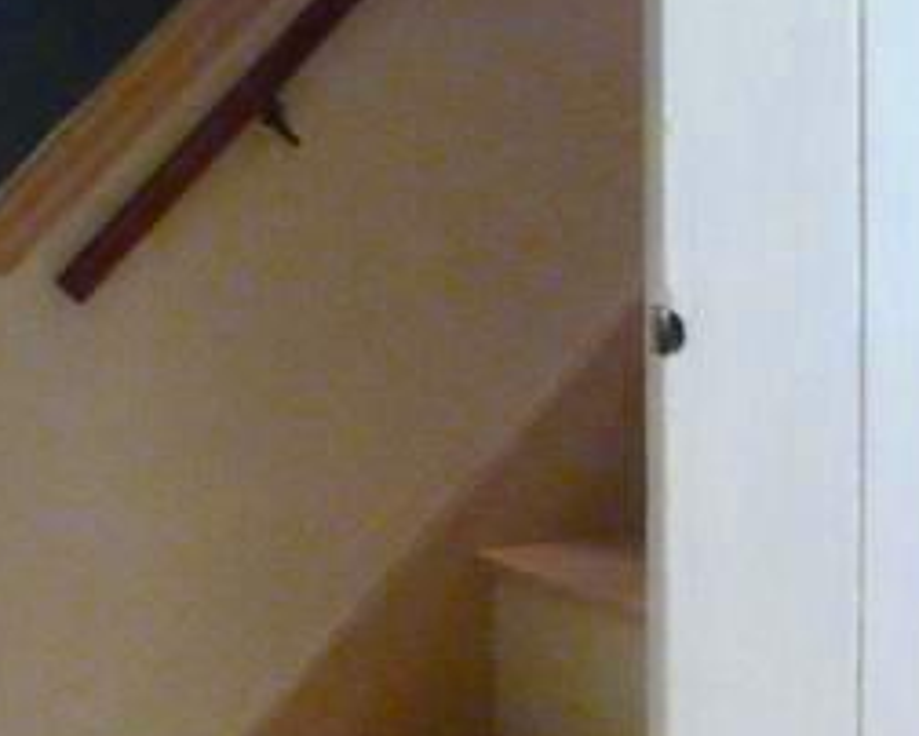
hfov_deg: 30.3
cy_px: 426
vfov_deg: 24.6
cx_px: 328
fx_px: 1688
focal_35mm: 62
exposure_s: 1/10
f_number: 2.8
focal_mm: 4.5
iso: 800
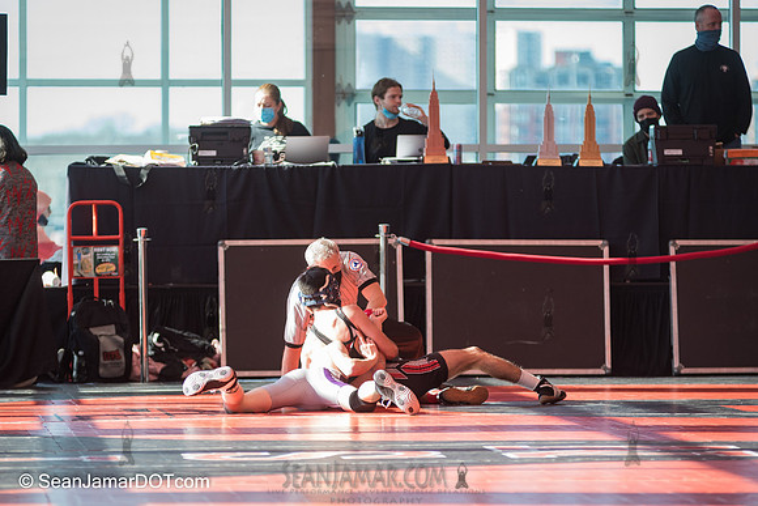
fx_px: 5050
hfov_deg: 8.6
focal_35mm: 240
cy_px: 267
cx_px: 351
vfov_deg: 5.7
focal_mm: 170
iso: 400
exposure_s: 1/400
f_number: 4
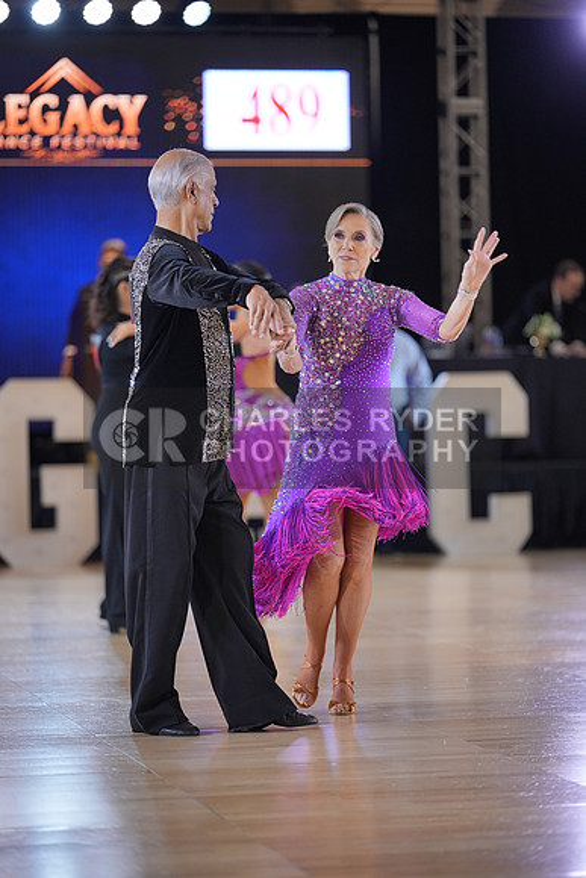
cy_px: 439
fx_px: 2952
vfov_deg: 16.9
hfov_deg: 11.3
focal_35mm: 121
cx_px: 293
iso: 1000
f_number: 2
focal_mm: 121
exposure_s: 1/500
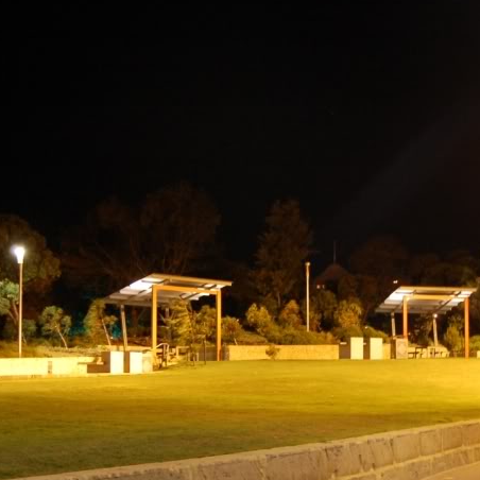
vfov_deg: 32.3
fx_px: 816
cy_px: 349
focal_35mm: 52
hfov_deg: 32.4
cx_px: 333
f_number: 4
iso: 800
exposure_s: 1/4
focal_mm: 18
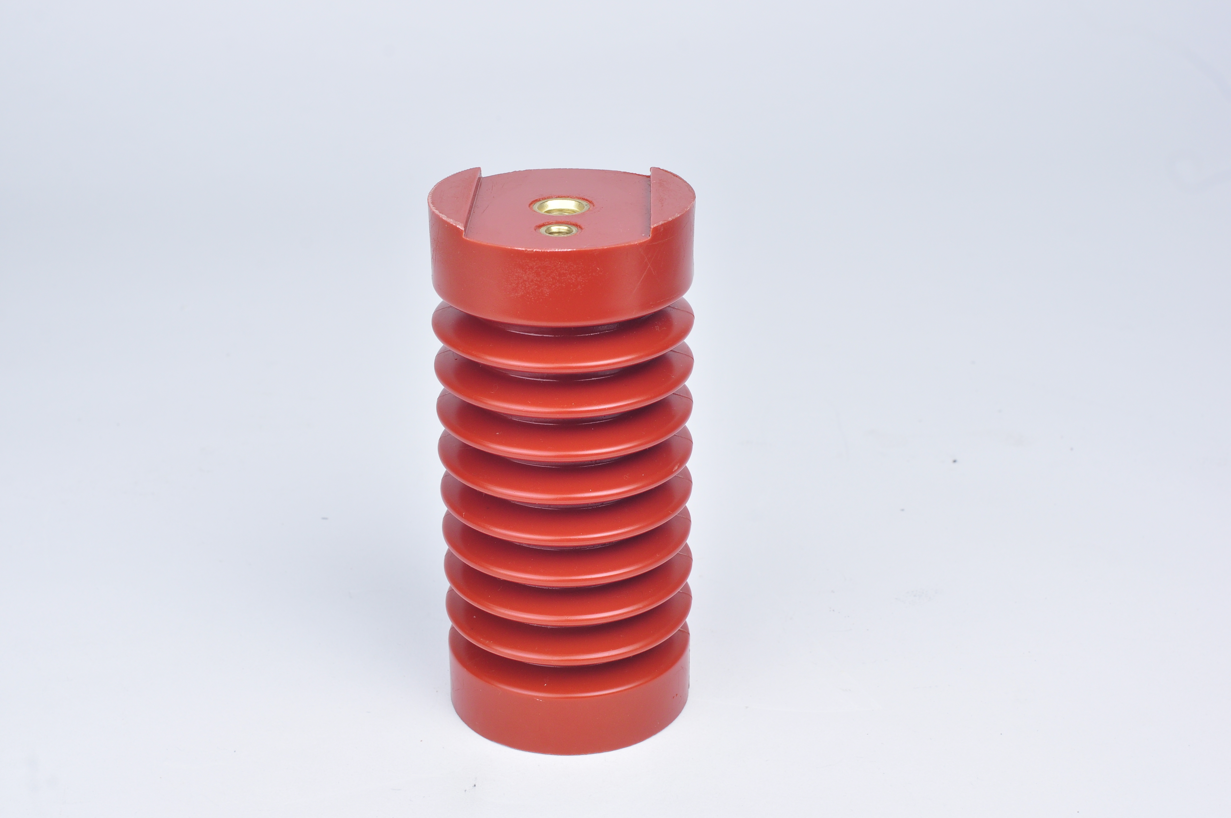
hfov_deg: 37.9
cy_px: 409
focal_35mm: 52
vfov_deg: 25.7
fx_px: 1793
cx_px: 616
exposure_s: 1/30
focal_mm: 35
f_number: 11
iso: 320
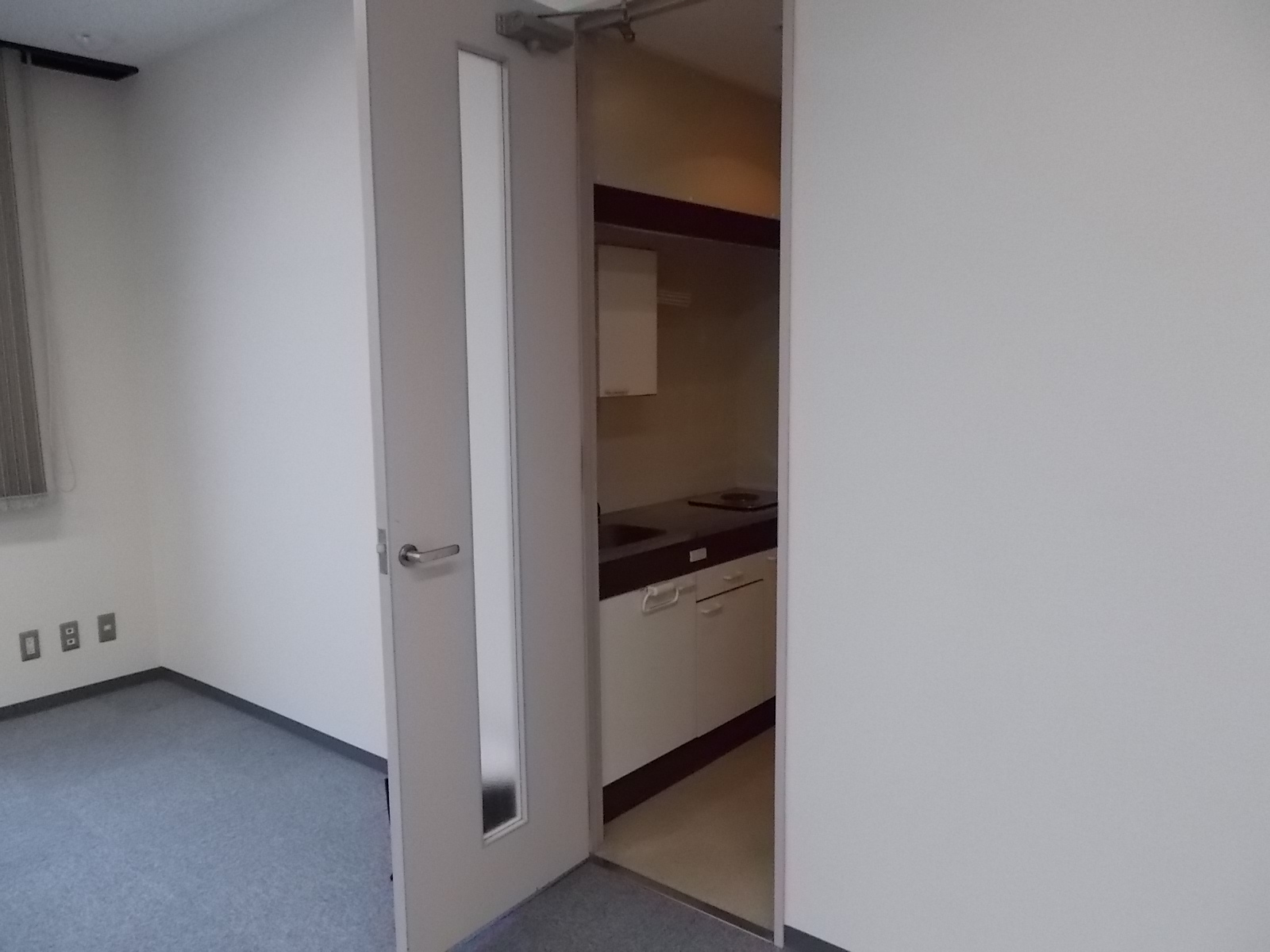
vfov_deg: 53.1
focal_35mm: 26
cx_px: 635
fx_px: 954
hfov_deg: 67.3
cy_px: 476
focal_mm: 4.6
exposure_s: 1/200
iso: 400
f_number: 3.2
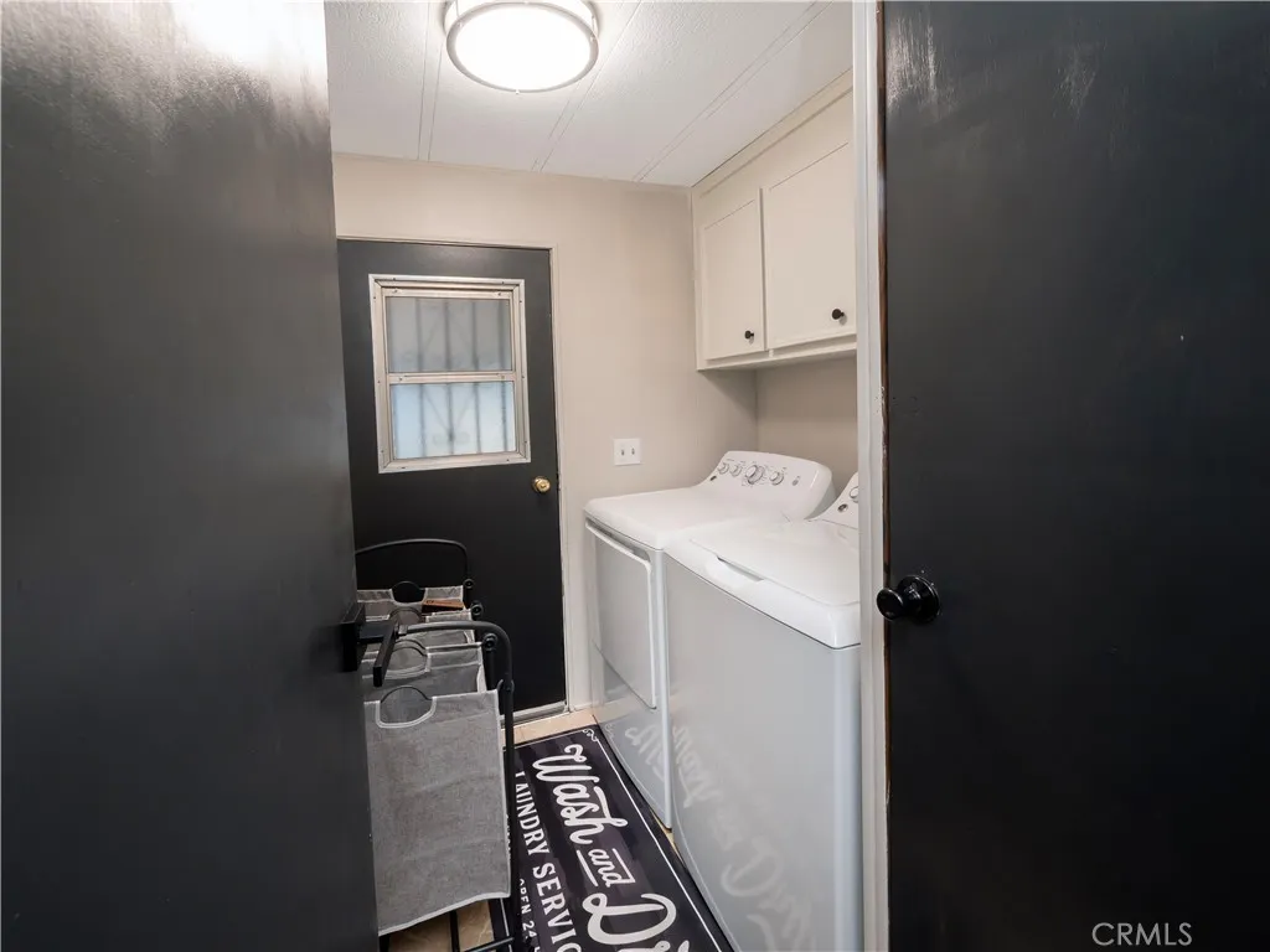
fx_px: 550
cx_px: 635
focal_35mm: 15
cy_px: 476
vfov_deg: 81.7
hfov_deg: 98.2
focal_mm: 7
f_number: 8
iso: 500
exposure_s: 1/10
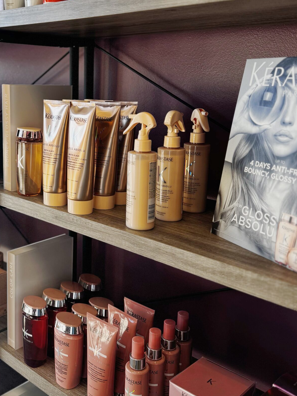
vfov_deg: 47.7
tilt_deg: -10.8
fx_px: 446
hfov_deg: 36.3
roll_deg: -1.1
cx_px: 90
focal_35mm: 39
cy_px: 168
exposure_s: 1/255
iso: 64
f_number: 1.78
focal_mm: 6.76
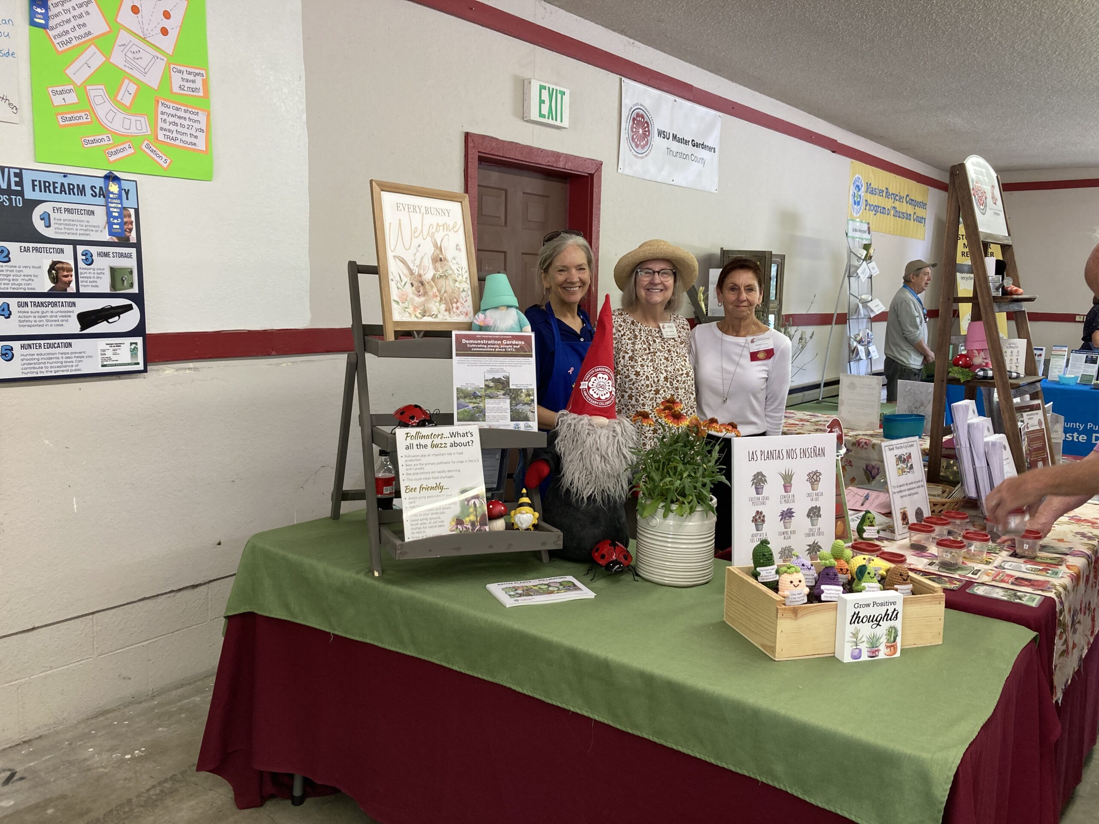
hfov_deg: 63.4
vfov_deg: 49.7
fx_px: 889
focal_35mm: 28
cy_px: 412
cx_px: 550
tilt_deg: -8.1
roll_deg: -1.4
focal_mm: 3.99
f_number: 1.8
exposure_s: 1/60
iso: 80
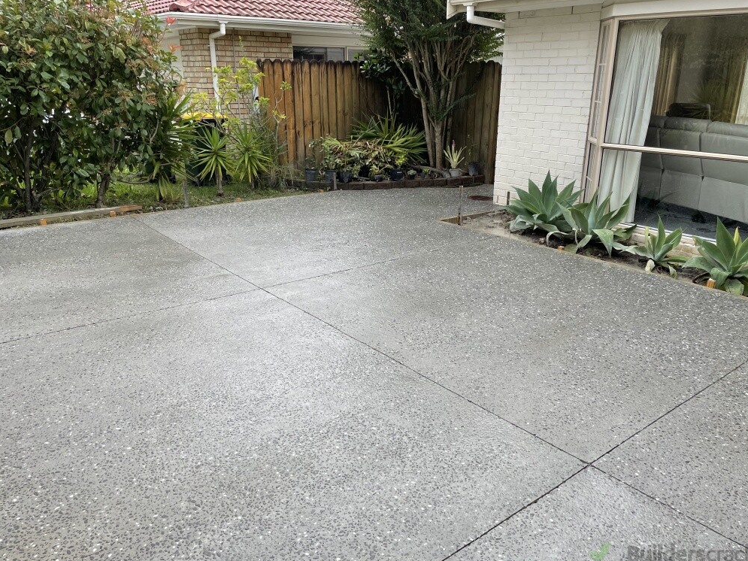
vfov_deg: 51.3
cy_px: 289
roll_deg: +0.5
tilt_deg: -19.8
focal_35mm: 27
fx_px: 583
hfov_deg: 65.3
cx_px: 387
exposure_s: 1/1103
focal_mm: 4.2
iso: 32
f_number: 1.6
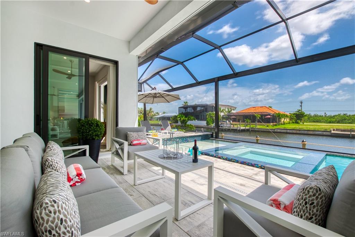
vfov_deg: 77.3
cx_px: 178
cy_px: 118
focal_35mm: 15
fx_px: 148
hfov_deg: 100.4
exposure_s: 1/320
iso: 200
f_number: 8
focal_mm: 10
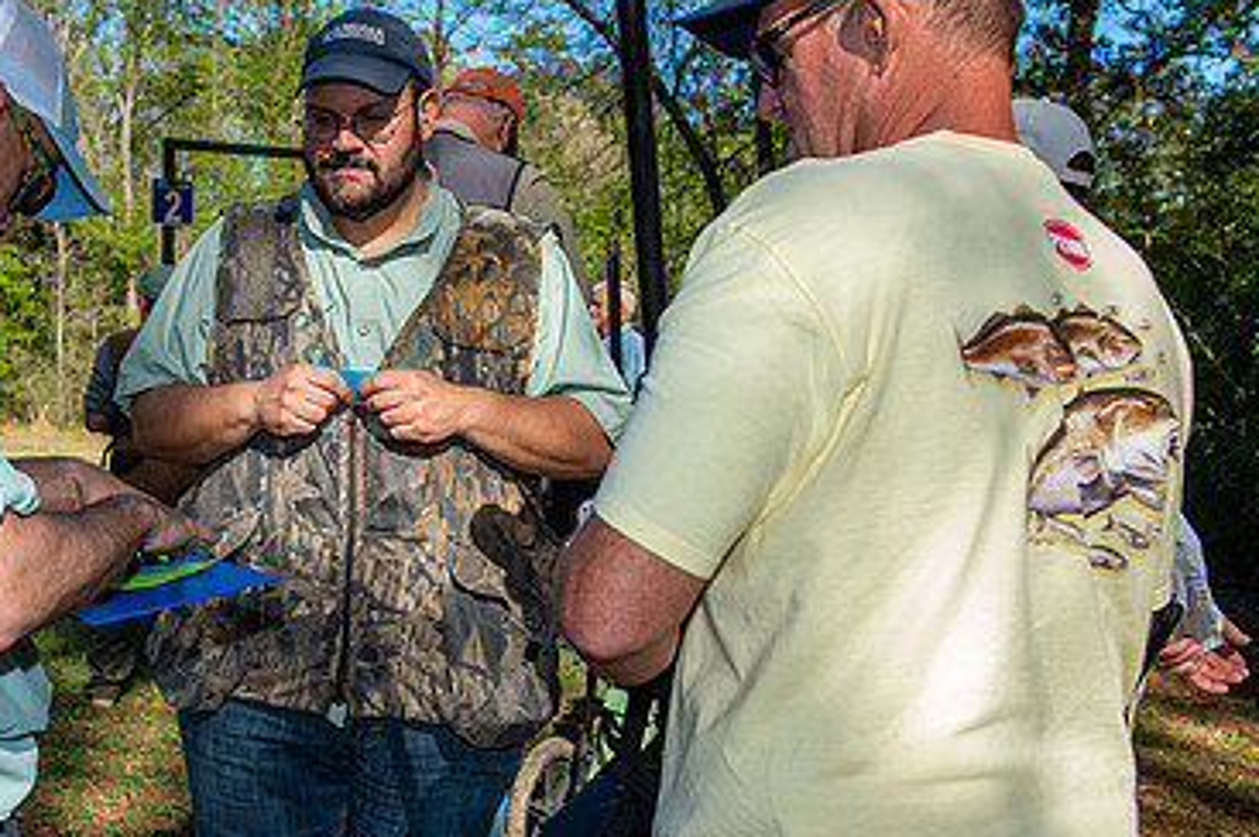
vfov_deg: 27.5
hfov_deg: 39.6
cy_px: 470
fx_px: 1712
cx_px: 360
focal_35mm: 49
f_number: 5.6
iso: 50
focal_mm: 31
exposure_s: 1/250
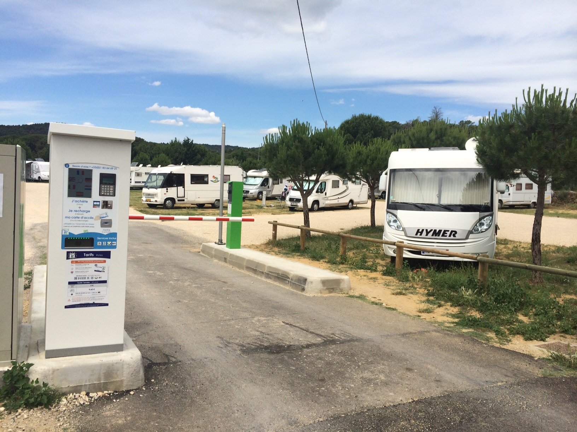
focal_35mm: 30
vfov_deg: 46.8
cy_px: 216
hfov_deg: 60.0
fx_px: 500
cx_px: 288
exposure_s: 1/3165
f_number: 2.2
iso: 40
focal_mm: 4.12
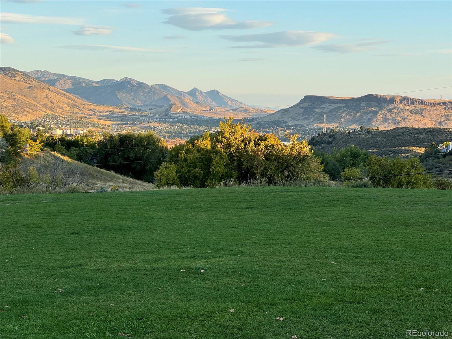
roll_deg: -0.1
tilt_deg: -3.1
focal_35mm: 77
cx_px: 226
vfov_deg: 19.1
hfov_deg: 25.3
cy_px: 170
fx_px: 1005
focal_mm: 9
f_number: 2.8
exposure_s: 1/173
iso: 25
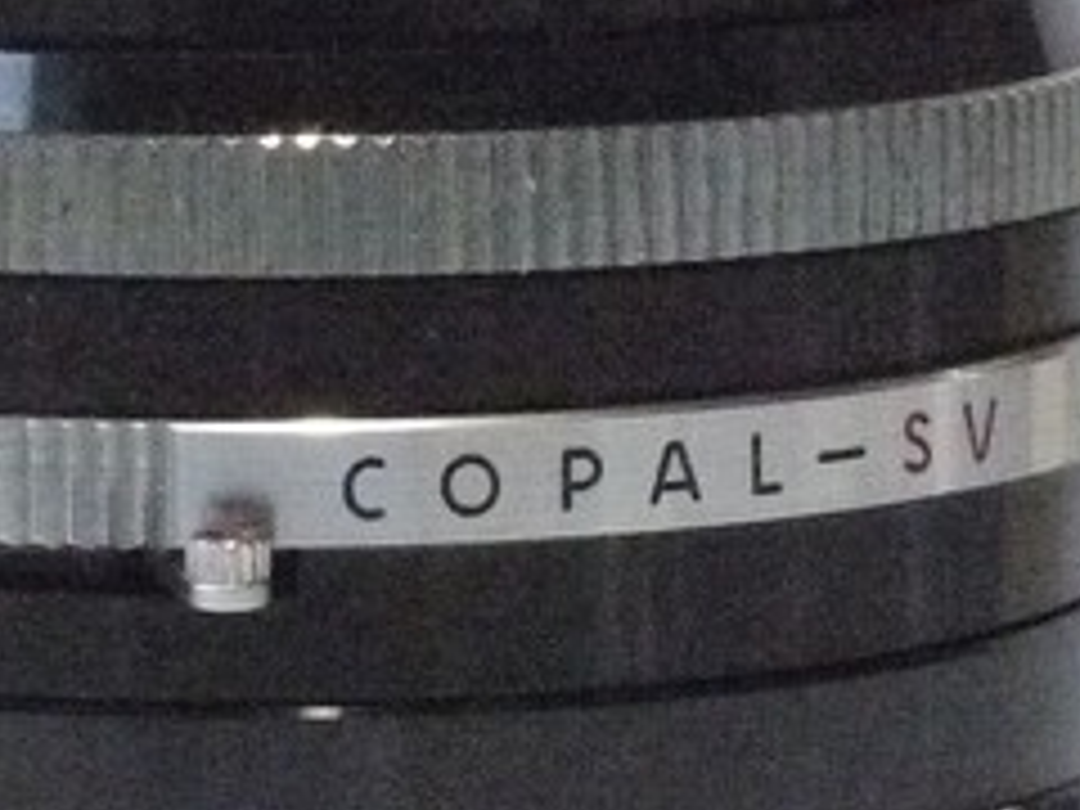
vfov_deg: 5.0
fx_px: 9360
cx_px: 99
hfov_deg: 6.6
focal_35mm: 300
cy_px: 639
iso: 3200
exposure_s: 1/125
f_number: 9
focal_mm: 30
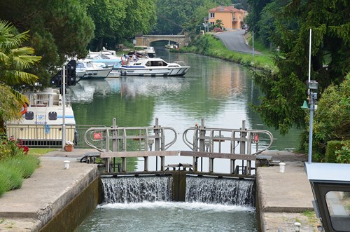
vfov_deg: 10.7
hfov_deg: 16.1
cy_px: 116
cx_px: 175
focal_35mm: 128
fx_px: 1237
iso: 280
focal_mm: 85
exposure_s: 1/250
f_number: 10
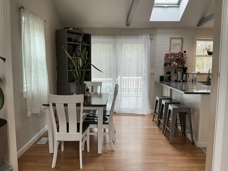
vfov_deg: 49.7
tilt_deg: -6.7
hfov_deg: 63.4
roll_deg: +0.3
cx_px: 114
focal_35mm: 28
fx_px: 184
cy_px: 86
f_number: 1.8
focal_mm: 3
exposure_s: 1/120
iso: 64
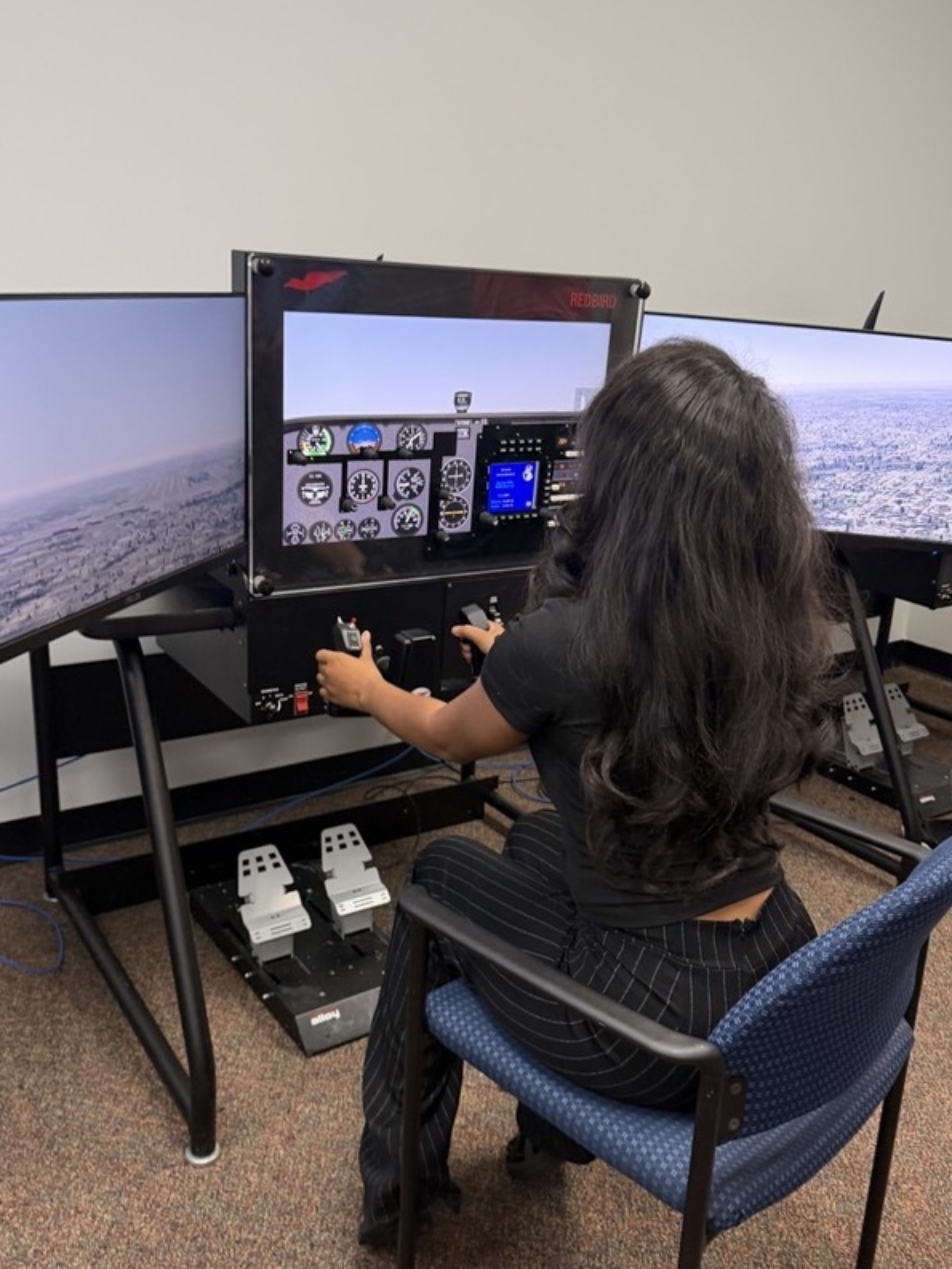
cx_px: 496
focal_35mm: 31
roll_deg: -1.4
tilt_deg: -18.7
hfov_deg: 45.4
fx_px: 1136
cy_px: 669
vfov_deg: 58.3
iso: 250
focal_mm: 6.76
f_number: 1.78
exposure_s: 1/60
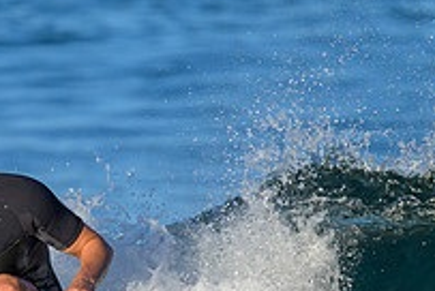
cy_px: 233
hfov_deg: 0.7
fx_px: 35141
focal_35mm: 2904
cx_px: 49
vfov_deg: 0.5
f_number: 6.3
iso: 160
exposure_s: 1/1000
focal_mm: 800
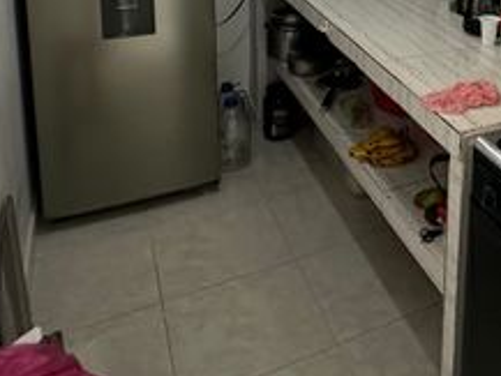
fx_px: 623
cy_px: -55
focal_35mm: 43
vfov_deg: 29.7
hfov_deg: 39.7
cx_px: 474
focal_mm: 2.22
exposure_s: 1/60
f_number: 2.2
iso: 400
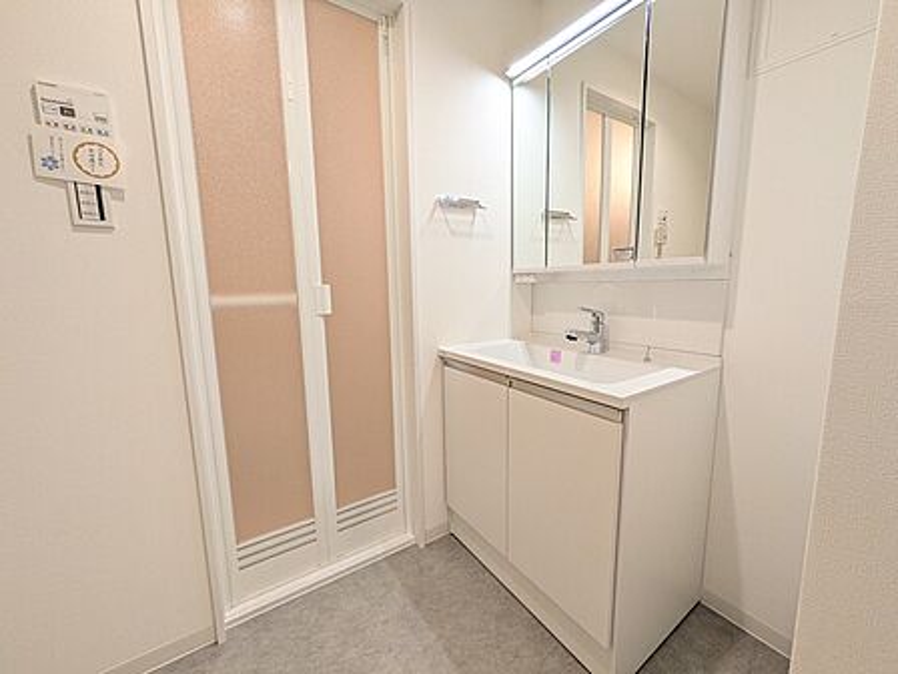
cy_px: 337
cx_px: 449
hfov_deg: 102.1
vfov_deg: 85.7
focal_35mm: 14
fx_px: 363
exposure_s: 1/100
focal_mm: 1.83
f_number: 2.2
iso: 274
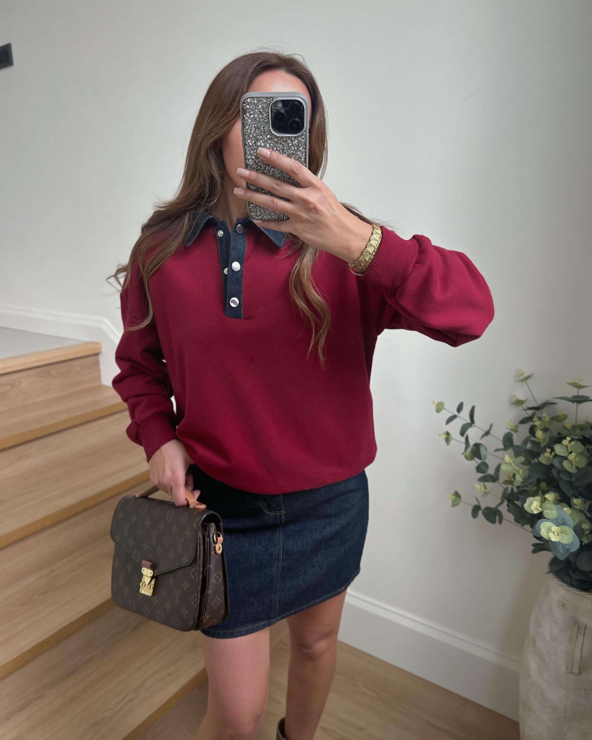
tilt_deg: -30.9
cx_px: 288
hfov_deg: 54.9
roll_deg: -0.1
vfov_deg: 66.0
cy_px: 363
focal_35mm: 26
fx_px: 569
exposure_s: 1/60
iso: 320
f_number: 1.78
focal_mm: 6.86
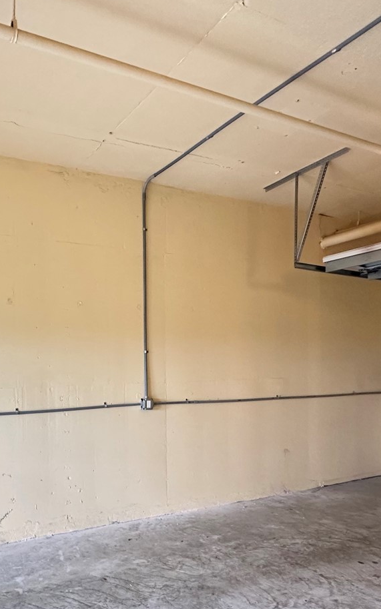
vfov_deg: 69.3
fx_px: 432
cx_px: 65
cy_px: 380
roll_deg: +0.9
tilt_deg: -0.1
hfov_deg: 44.8
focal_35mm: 26
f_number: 2.2
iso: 320
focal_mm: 2.22
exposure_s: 1/69
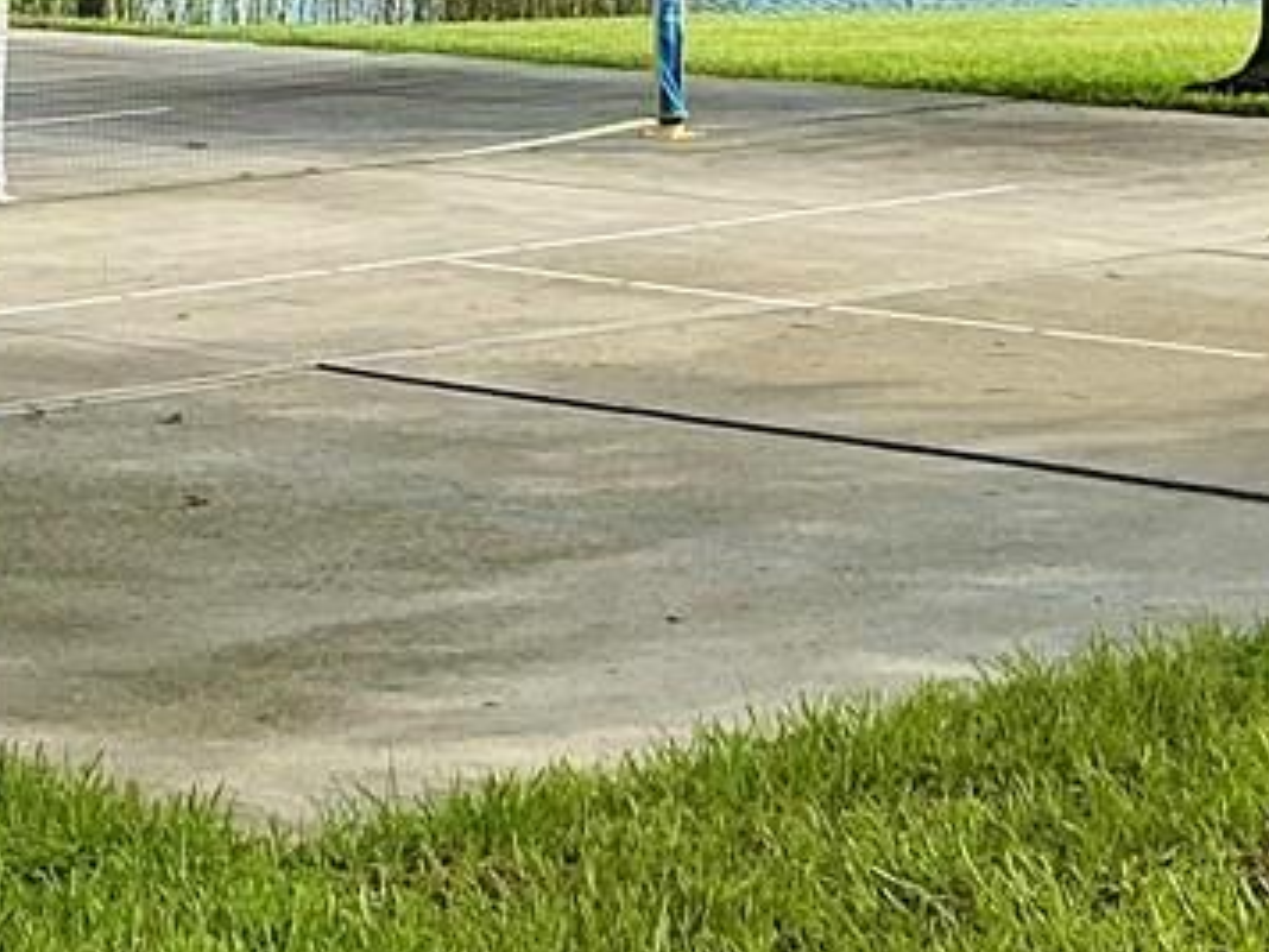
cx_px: 292
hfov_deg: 15.6
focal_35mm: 126
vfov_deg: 11.5
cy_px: -203
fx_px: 4619
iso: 25
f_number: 1.8
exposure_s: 1/719
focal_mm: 3
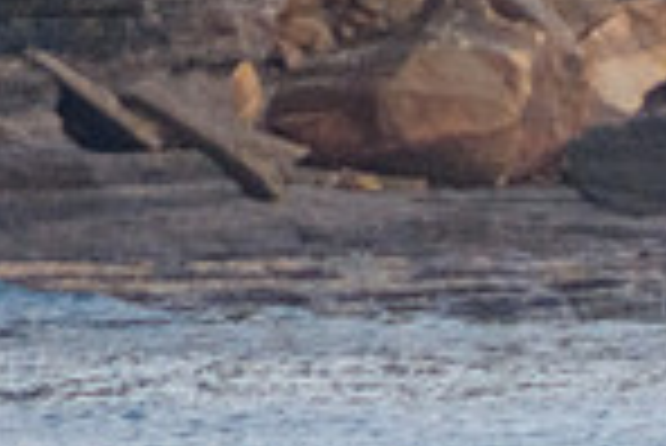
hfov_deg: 0.9
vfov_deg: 0.6
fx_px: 44498
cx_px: 900
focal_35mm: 2403
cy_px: 701
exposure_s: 1/1600
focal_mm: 400
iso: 1400
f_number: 5.6
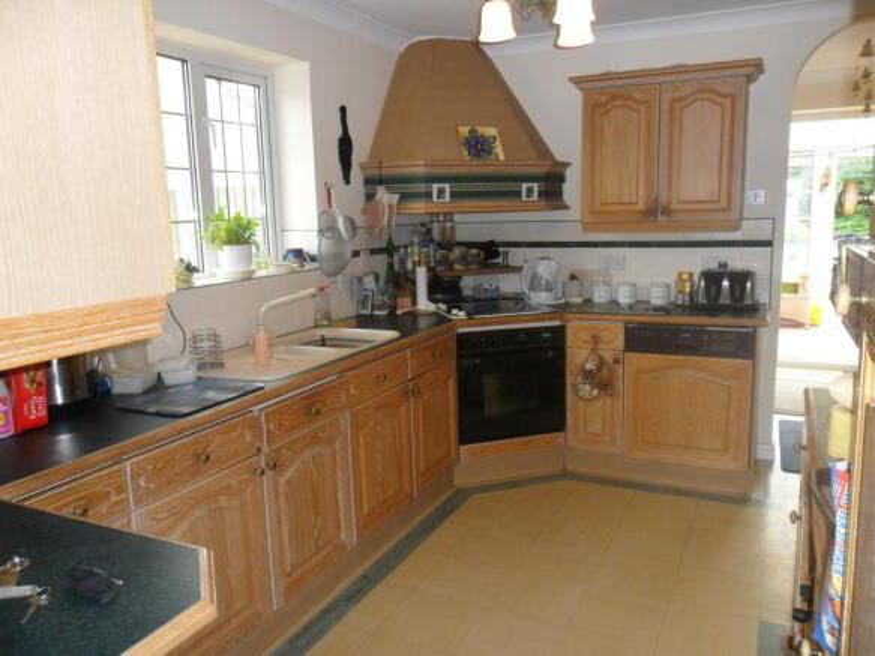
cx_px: 438
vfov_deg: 51.3
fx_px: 682
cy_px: 328
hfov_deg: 65.3
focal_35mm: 27
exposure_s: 1/45
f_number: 3.5
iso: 200
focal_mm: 4.9
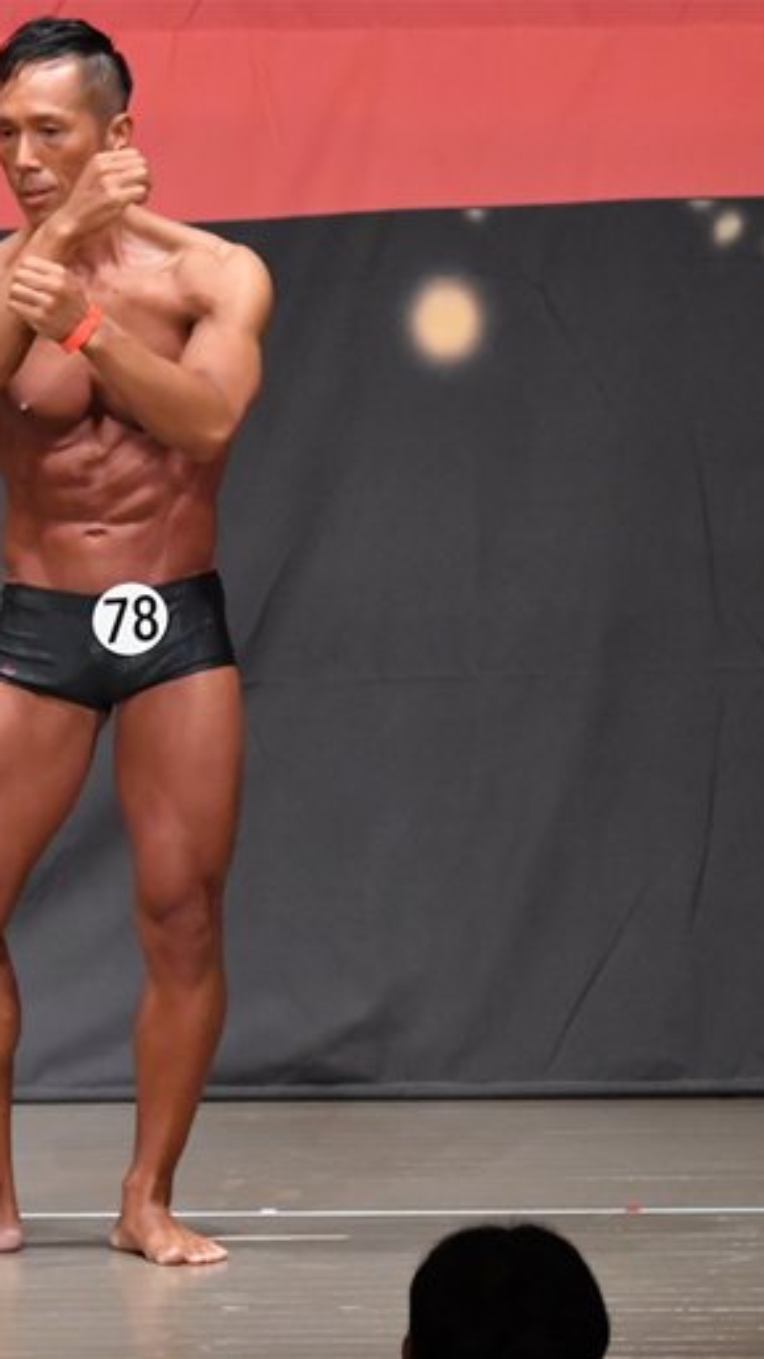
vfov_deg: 5.7
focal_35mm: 379
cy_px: 680
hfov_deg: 3.2
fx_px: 13654
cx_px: 89
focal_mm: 160
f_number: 5.6
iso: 8000
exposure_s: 1/400
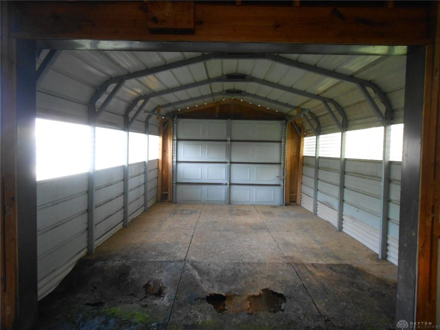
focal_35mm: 26
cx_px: 220
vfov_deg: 53.1
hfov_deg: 67.3
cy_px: 165
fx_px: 330
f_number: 3.5
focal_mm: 4.6
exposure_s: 1/30
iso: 320
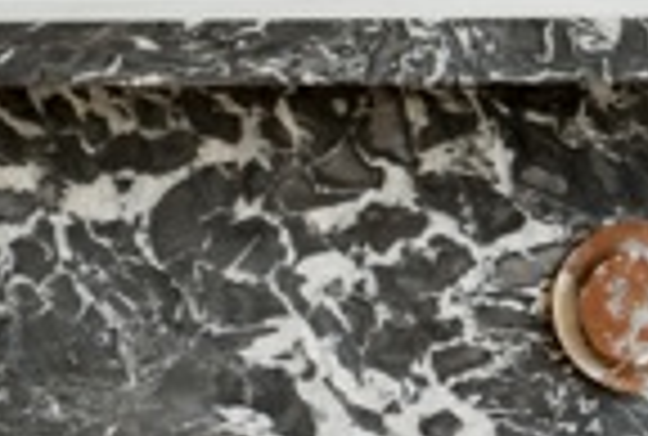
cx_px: 842
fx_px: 3142
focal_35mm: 174
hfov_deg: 11.5
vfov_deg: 7.9
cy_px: 117
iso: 100
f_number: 4
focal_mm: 35
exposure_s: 1/20
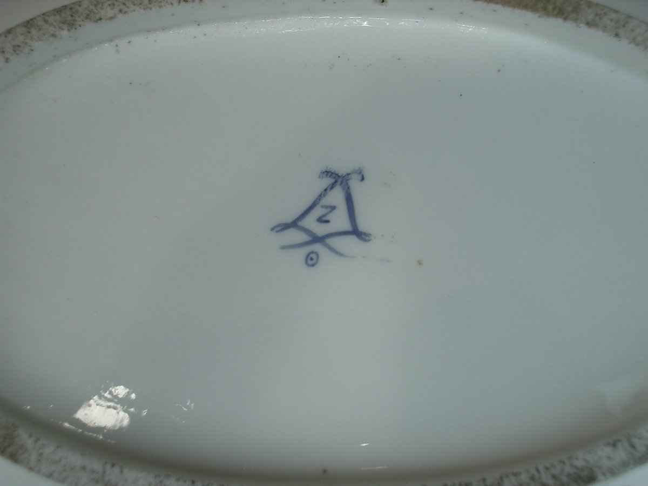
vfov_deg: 29.7
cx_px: 324
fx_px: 917
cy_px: 243
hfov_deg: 38.9
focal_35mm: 49
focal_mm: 8.2
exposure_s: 1/60
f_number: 3.1
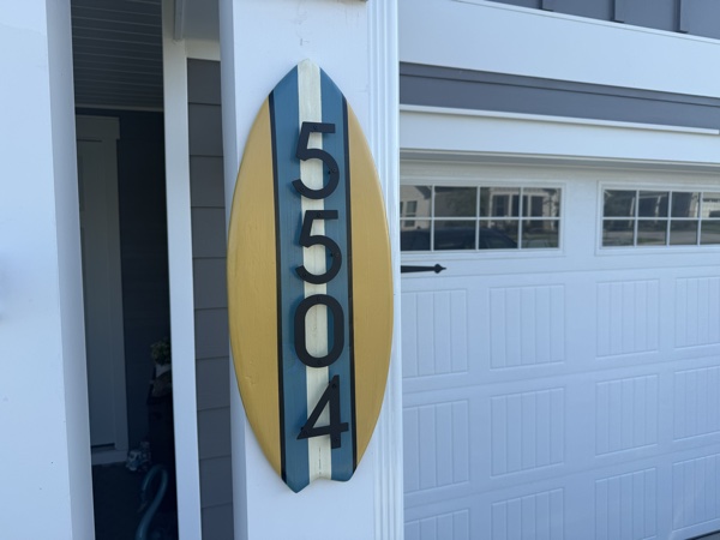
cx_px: 360
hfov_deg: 71.6
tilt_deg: -2.5
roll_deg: +1.1
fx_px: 499
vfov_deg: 56.8
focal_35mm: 24
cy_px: 270
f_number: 1.78
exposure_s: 1/1230
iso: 80
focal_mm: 6.76
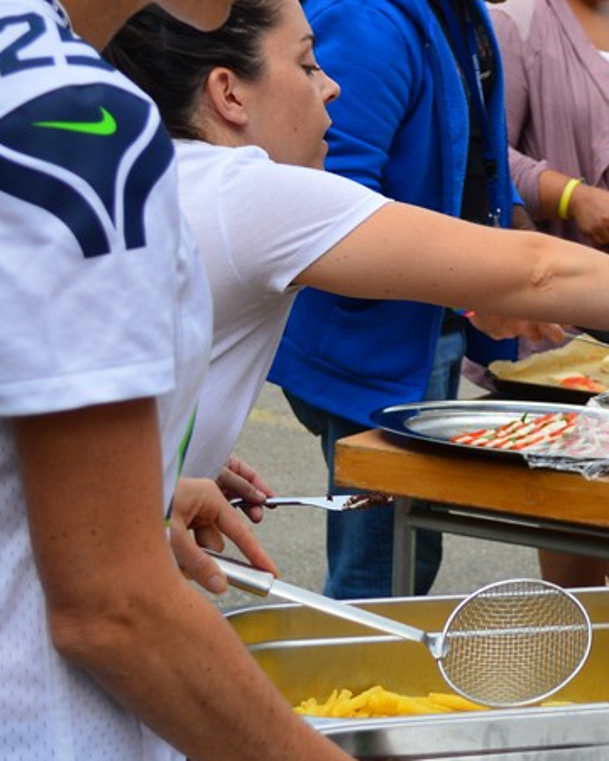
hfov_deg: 13.4
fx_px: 2525
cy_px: 305
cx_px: 700
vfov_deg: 17.1
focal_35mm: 112
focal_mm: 35
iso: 160
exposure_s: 1/250
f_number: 5
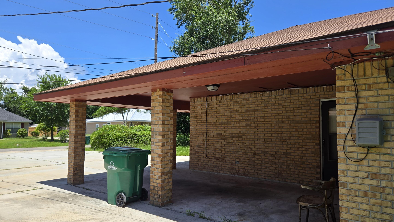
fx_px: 272
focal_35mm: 26
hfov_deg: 71.9
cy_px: 117
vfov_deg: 44.4
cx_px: 200
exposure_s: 1/1314
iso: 25
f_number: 1.8
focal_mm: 5.4
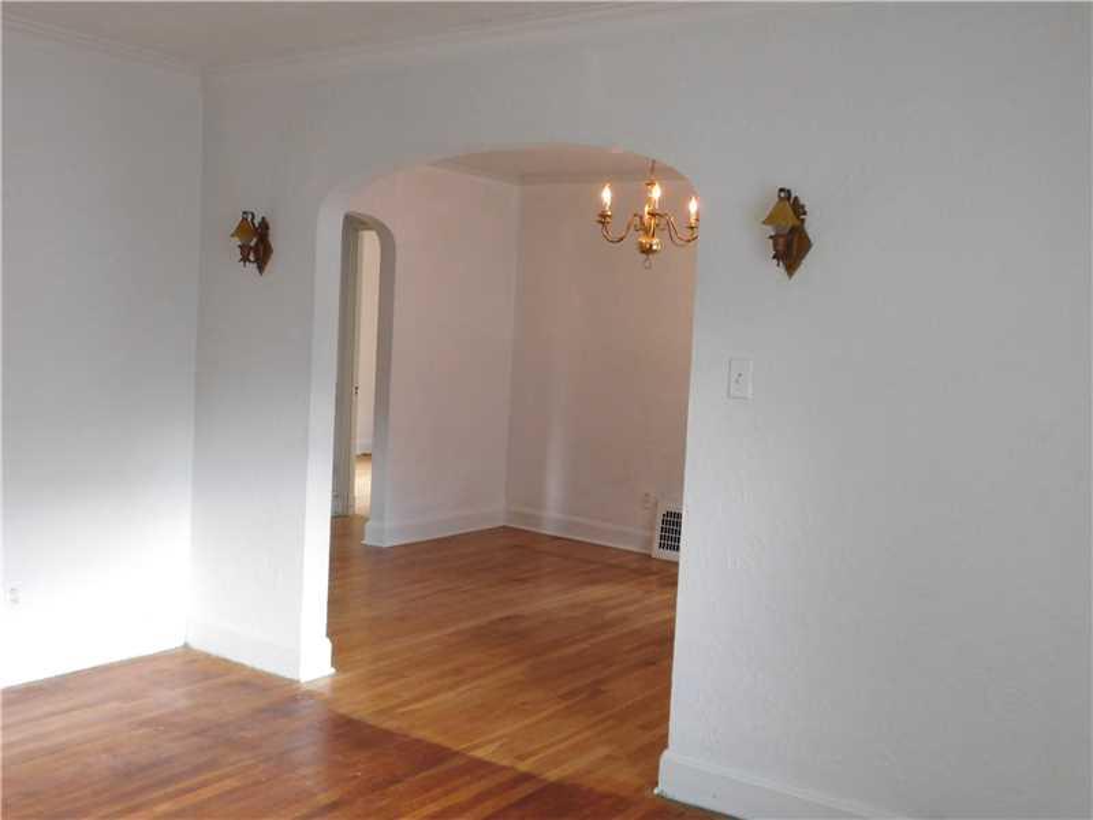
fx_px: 1137
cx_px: 546
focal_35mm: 36
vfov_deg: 39.7
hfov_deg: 51.4
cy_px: 410
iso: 400
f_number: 3.5
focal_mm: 6.3
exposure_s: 1/20
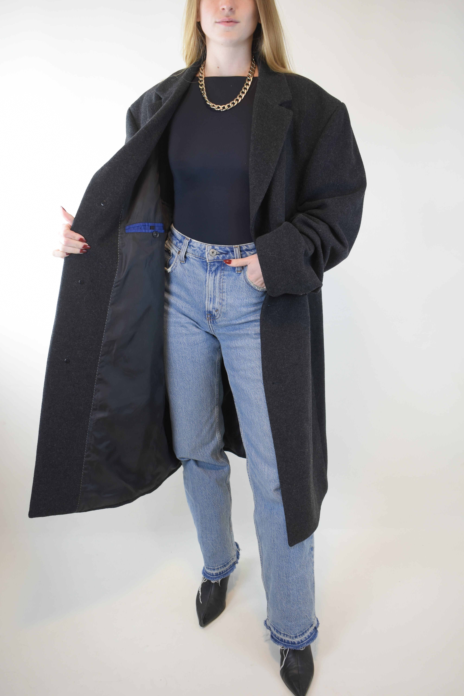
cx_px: 232
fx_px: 638
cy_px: 348
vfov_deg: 57.2
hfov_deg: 40.0
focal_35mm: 33
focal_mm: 22
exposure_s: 1/60
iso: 400
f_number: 4
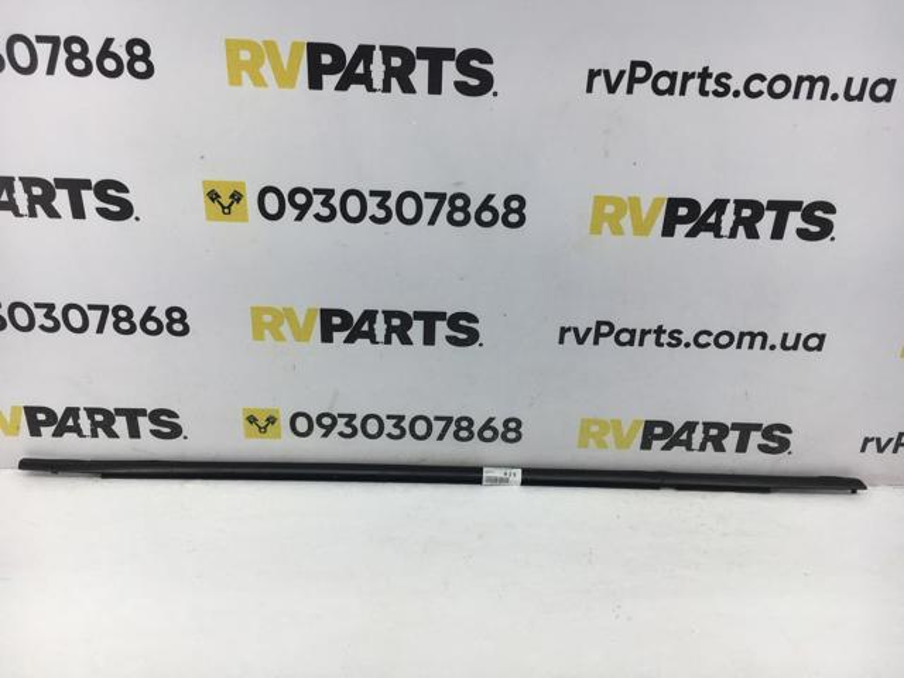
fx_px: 757
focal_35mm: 29
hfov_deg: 61.7
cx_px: 452
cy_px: 339
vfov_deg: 48.2
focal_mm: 4.15
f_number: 2.2
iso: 32
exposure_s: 1/100
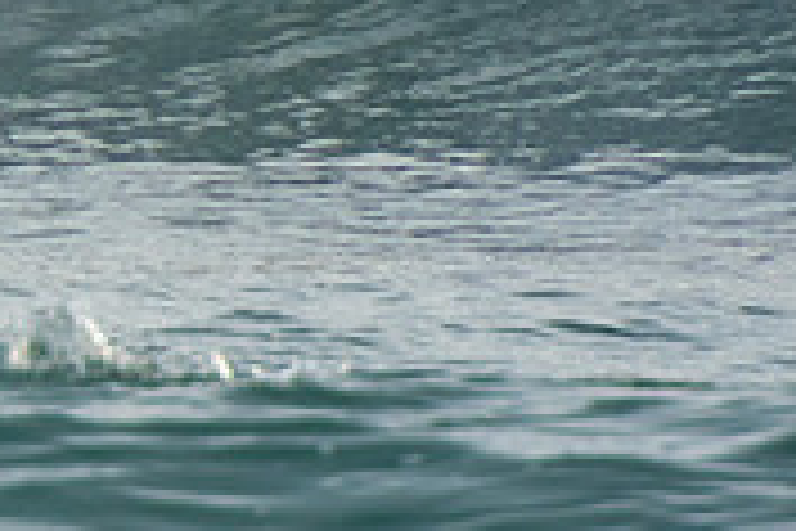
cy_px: -286
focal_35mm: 1969
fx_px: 43533
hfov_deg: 1.0
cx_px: -477
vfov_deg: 0.7
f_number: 5.6
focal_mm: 400
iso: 360
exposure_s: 1/1000
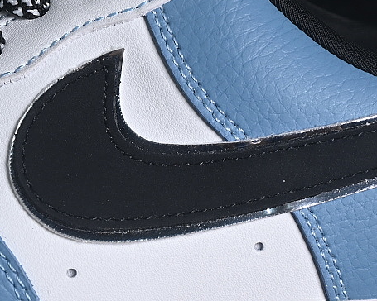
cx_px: 175
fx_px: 1863
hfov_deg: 11.6
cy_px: 193
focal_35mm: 167
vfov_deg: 9.2
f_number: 6.3
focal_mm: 50
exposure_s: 1/60
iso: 160
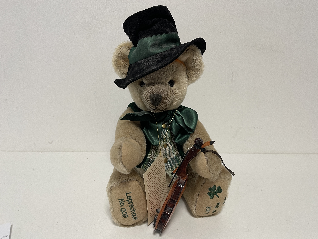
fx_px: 230
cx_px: 159
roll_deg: -3.0
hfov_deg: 69.4
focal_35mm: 25
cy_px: 120
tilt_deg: -16.0
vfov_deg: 54.9
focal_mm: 5.1
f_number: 1.6
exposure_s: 1/50
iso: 80
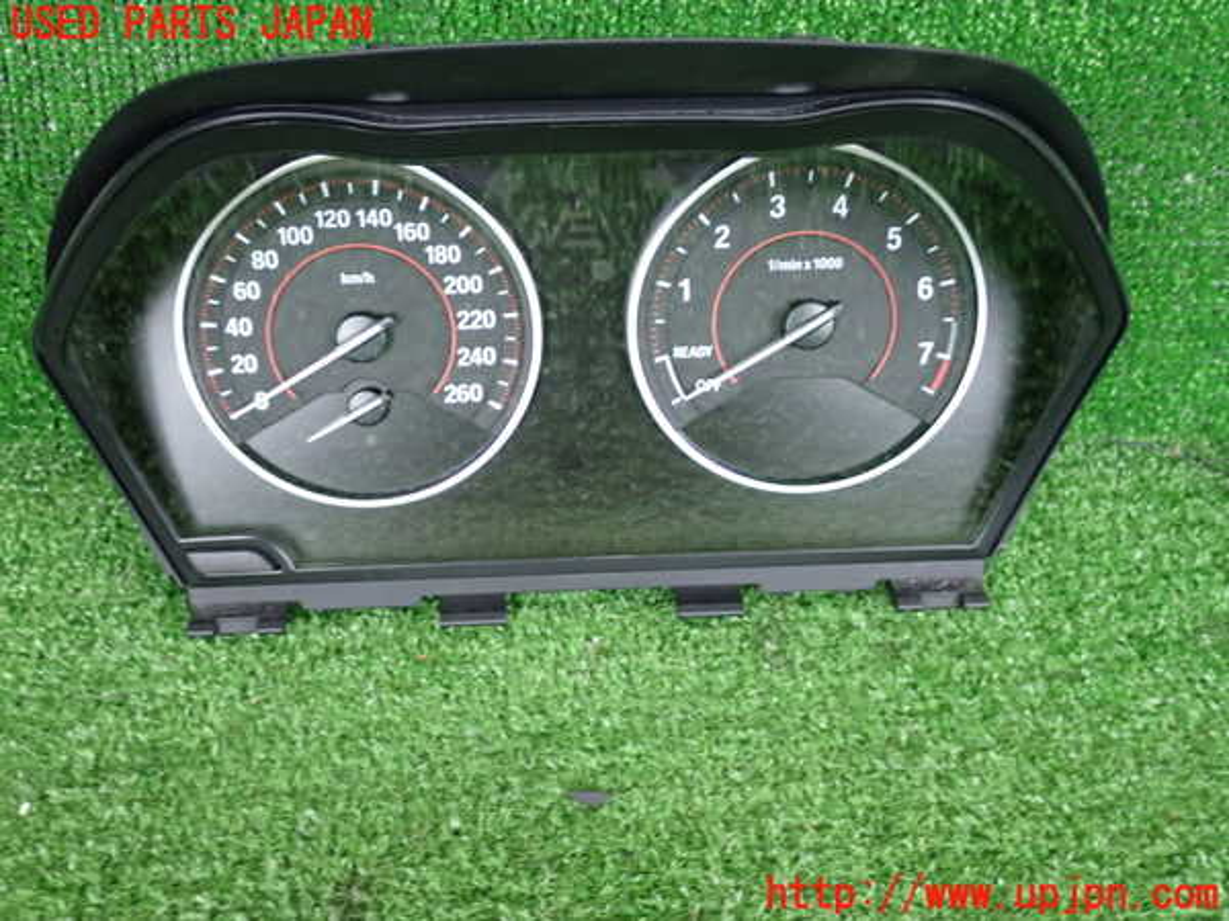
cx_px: 614
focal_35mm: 38
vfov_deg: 37.7
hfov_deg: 49.0
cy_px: 460
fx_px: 1349
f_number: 2.7
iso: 500
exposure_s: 1/40
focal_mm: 6.83
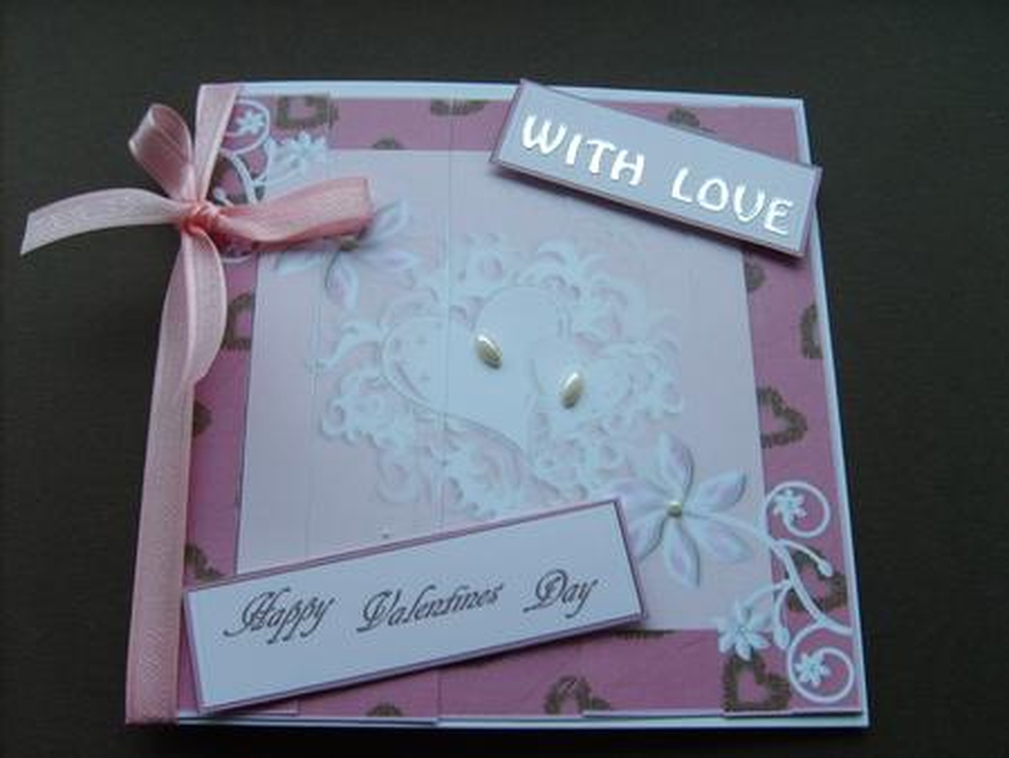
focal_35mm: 35
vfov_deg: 40.7
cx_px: 504
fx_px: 1021
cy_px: 379
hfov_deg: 52.6
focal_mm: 5.8
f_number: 2.8
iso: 50
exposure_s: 1/60
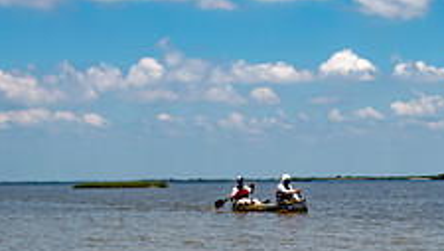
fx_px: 1343
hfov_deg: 18.7
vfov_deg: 10.6
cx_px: 275
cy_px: 185
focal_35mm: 114
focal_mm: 32
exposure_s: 1/2000
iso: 72
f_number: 4
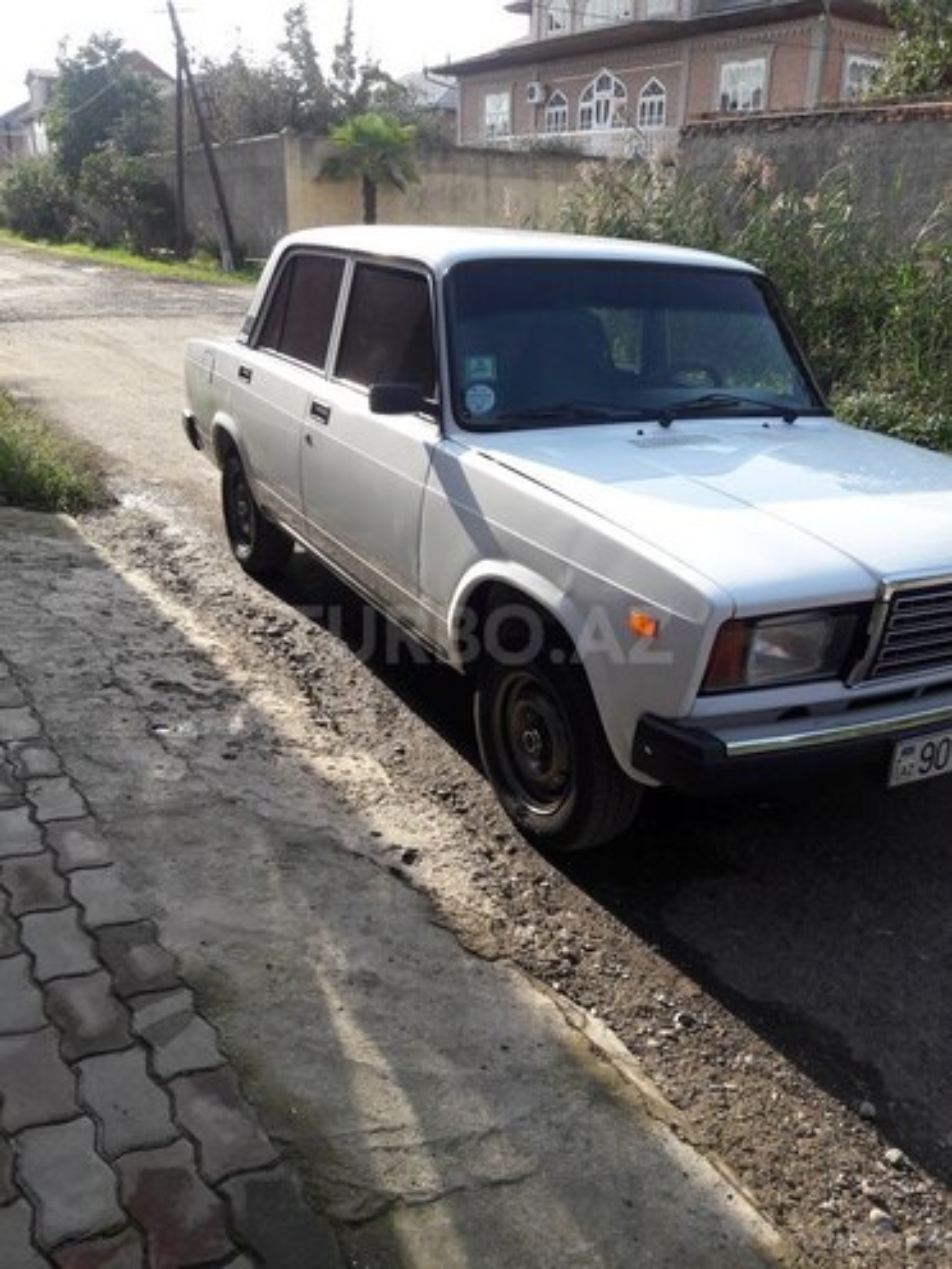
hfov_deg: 49.7
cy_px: 634
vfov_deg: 63.4
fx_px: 1027
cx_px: 476
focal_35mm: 28
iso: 40
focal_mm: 3.7
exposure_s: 1/608
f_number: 1.9
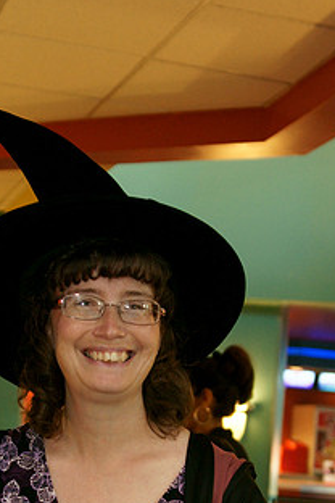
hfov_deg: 17.5
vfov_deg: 25.6
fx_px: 1089
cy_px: 398
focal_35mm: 78
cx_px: 138
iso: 400
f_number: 2.8
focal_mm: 28
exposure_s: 1/60
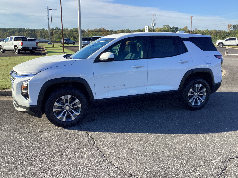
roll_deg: -0.4
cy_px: 89
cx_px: 119
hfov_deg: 58.4
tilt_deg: -11.6
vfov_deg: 45.4
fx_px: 213
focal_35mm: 31
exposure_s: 1/578
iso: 25
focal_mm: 3.3
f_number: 2.4
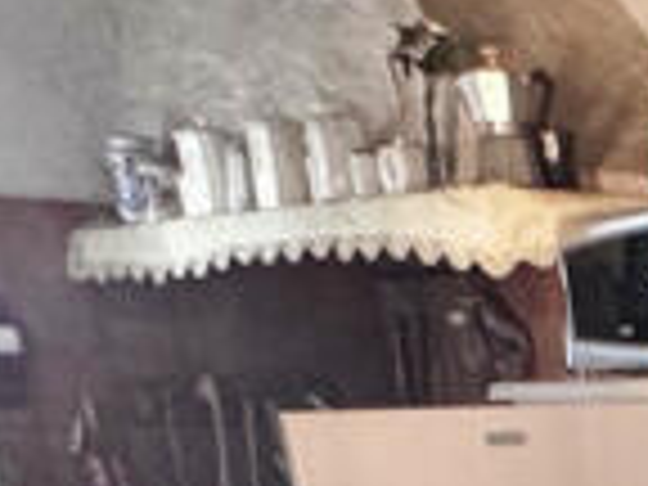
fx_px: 1797
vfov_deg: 13.5
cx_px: 1348
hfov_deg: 15.6
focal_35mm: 96
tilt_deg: -16.3
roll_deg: +1.0
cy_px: 922
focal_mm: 2.22
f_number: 2.2
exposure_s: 1/60
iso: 320
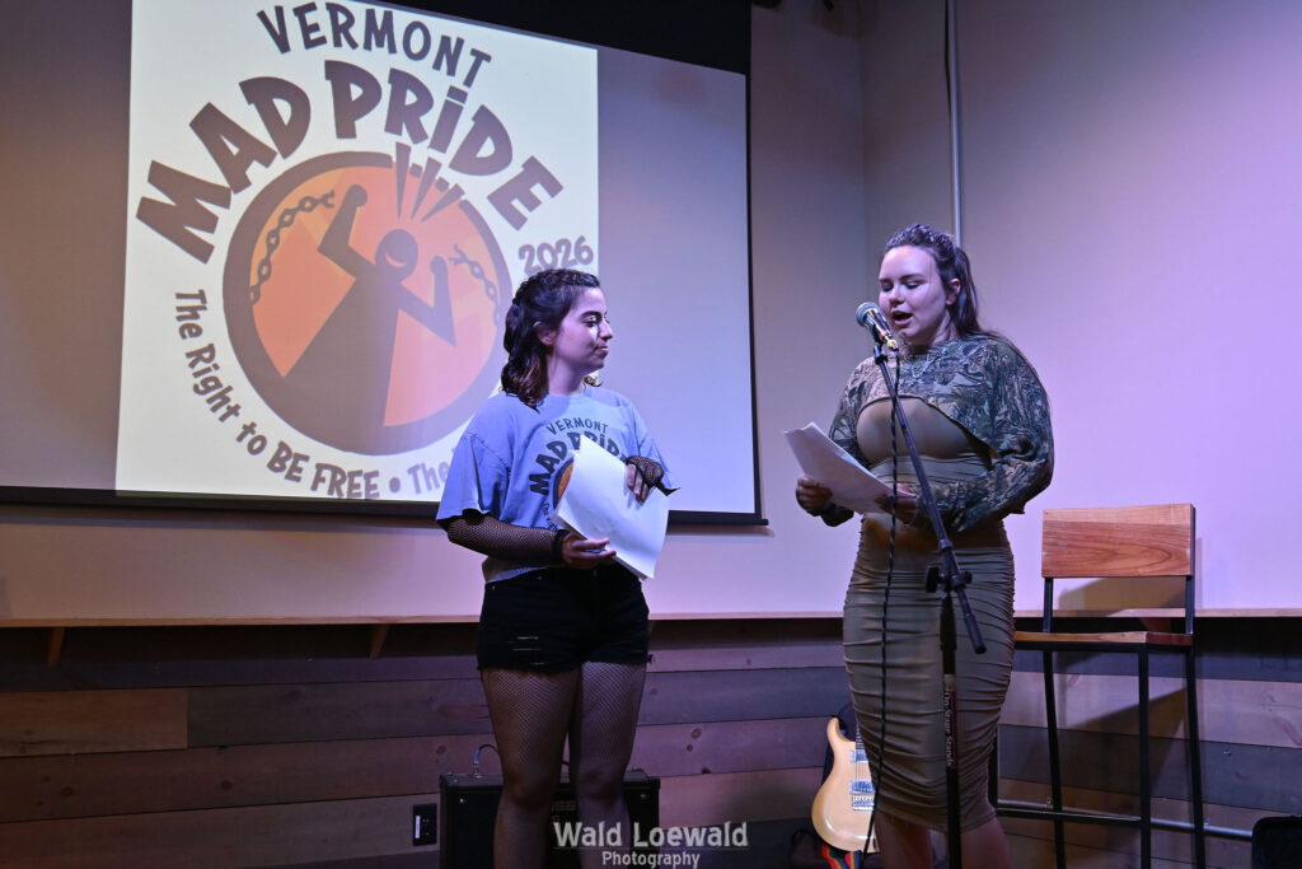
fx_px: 1519
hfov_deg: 46.4
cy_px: 434
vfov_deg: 31.9
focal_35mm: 42
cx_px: 651
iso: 1000
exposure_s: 1/100
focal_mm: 28
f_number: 3.5
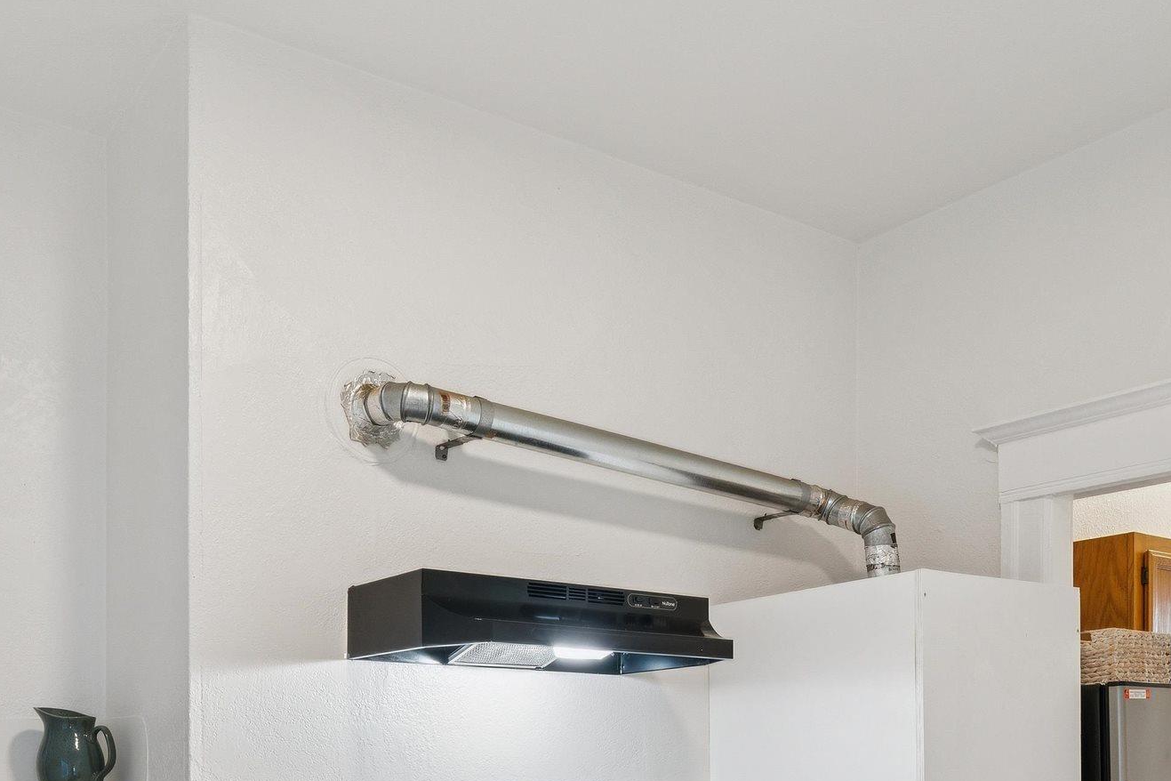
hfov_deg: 54.1
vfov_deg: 34.2
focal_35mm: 35
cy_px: 793
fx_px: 1138
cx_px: 476
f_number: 9
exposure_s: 1/6
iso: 400
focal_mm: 15
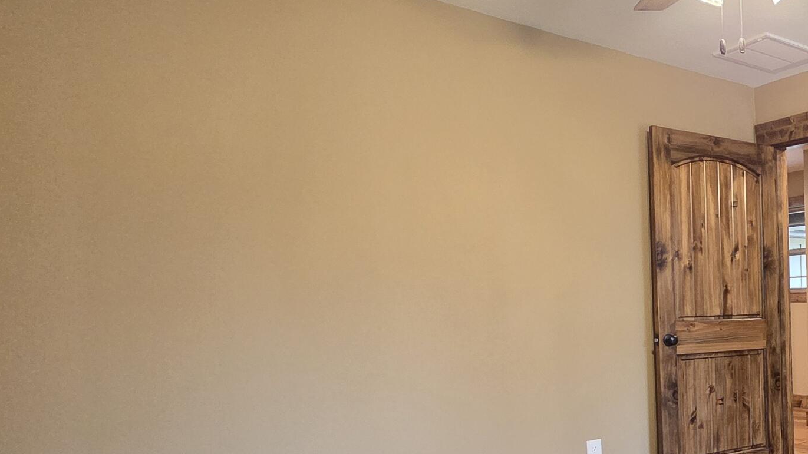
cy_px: 320
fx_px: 664
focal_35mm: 31
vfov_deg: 37.2
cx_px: 843
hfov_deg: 48.7
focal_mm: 2.2
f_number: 2.2
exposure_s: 1/60
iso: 640
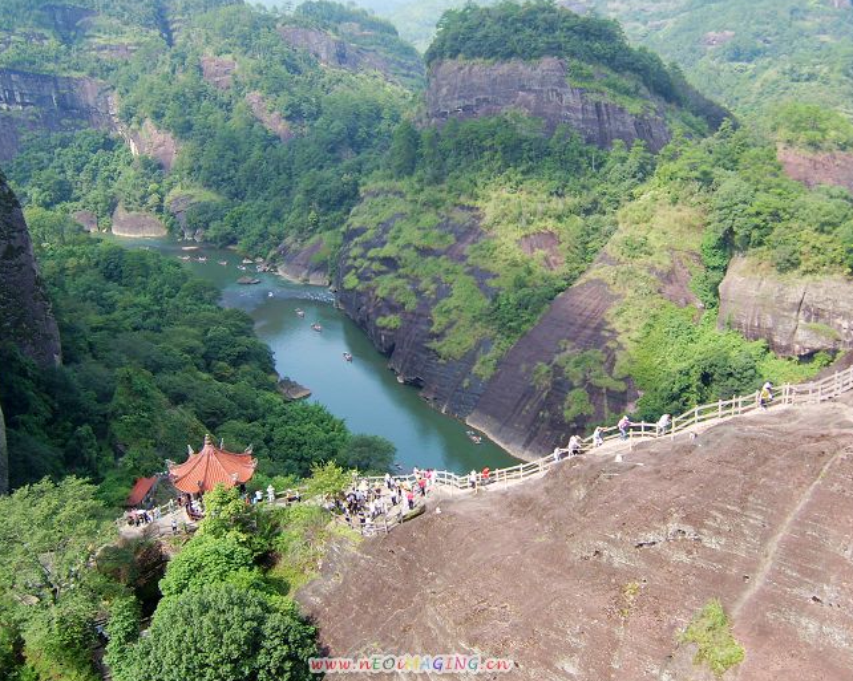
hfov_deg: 54.2
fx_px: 833
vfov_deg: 44.5
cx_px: 413
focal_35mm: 33
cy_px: 338
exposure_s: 1/176
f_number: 4
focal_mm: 8.13
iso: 50
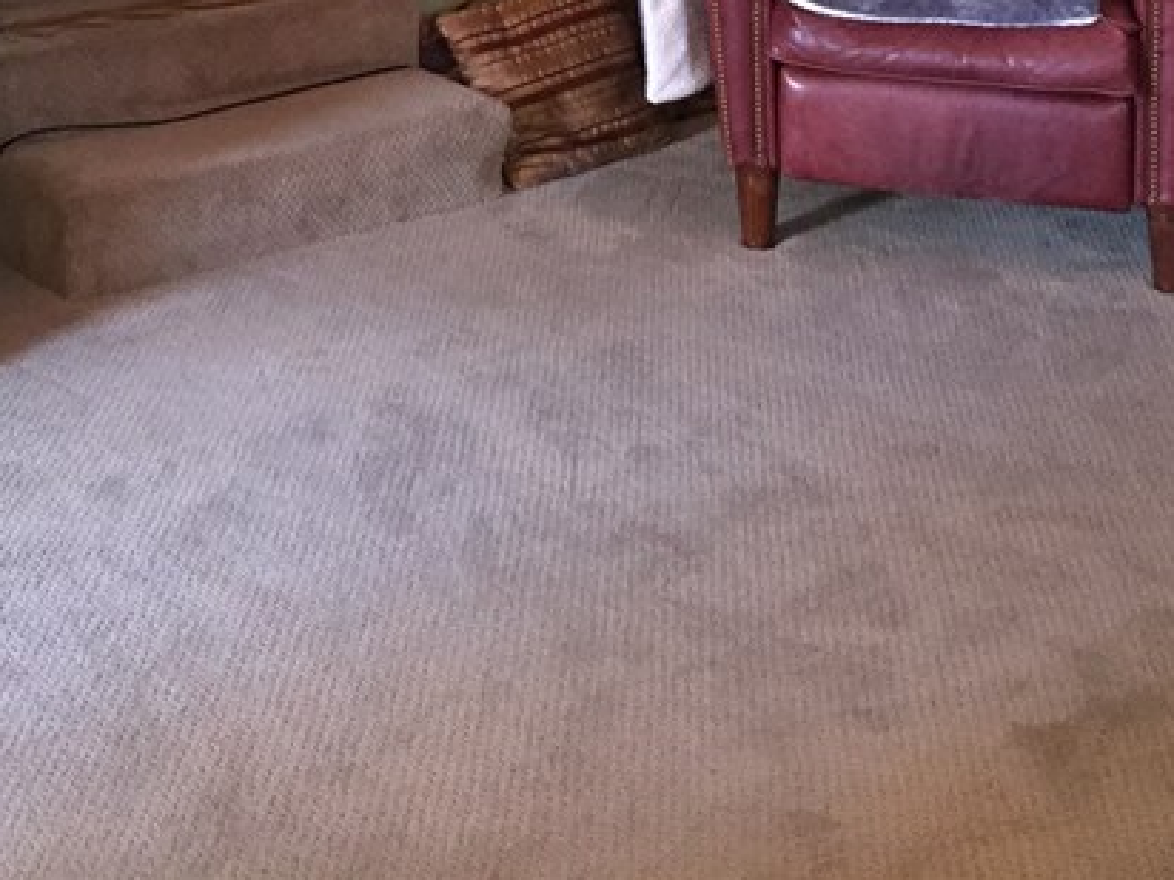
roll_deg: +0.3
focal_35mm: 72
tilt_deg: -9.9
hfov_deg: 27.0
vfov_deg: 19.1
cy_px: -211
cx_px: 499
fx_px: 2442
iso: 200
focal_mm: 4.15
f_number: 2.2
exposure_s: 1/16
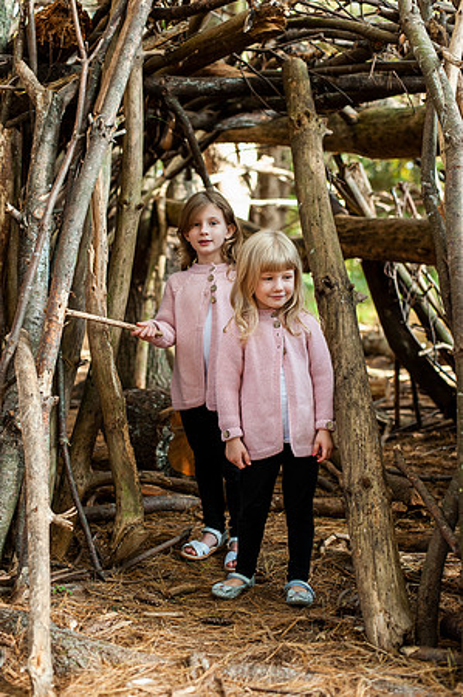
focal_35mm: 50
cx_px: 232
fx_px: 967
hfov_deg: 26.9
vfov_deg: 39.6
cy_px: 348
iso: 1000
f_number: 3.2
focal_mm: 50
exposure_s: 1/160
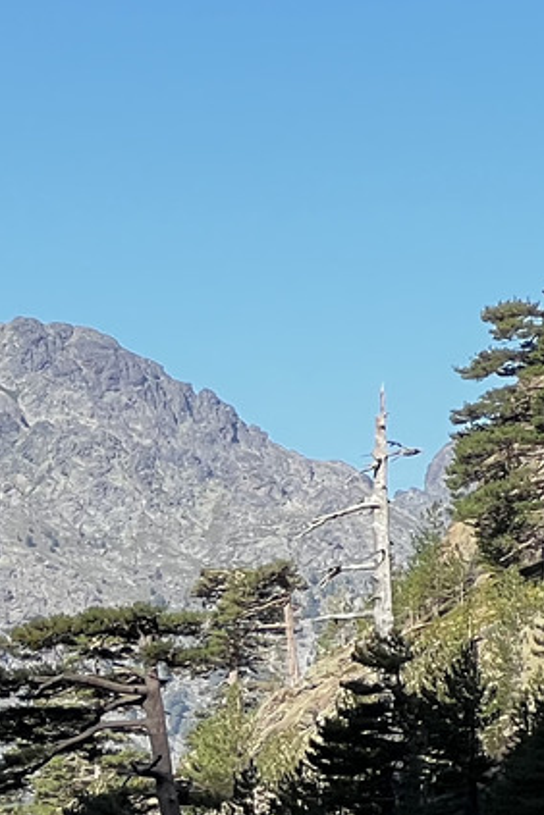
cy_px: 1013
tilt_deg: -0.4
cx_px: -789
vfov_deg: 6.7
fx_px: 6867
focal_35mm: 303
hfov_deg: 4.4
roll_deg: -0.6
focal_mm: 9
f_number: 2.8
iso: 32
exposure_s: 1/536
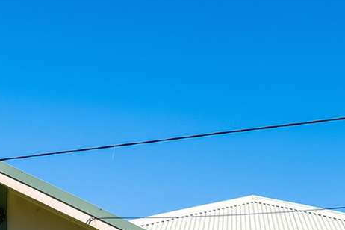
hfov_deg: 25.5
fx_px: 757
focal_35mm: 79
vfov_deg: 15.4
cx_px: 229
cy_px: 383
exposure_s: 1/1000
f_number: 7.1
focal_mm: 19
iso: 320
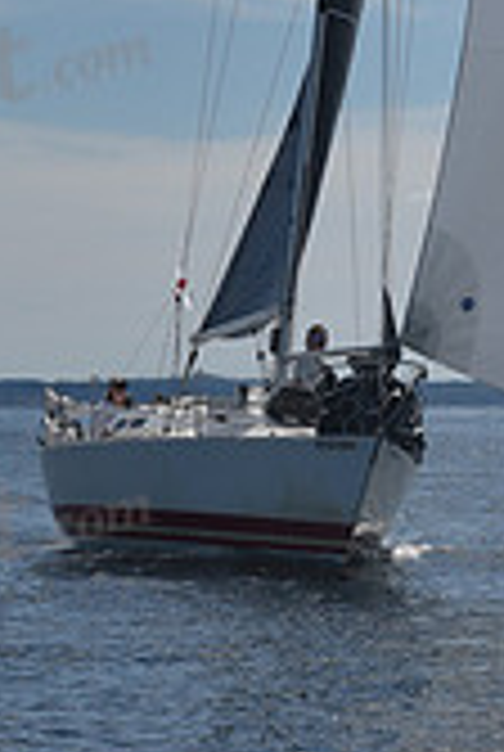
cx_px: 385
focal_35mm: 260
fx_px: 5437
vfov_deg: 7.8
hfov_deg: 5.3
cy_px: -180
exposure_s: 1/500
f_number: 9
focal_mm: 75
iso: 200
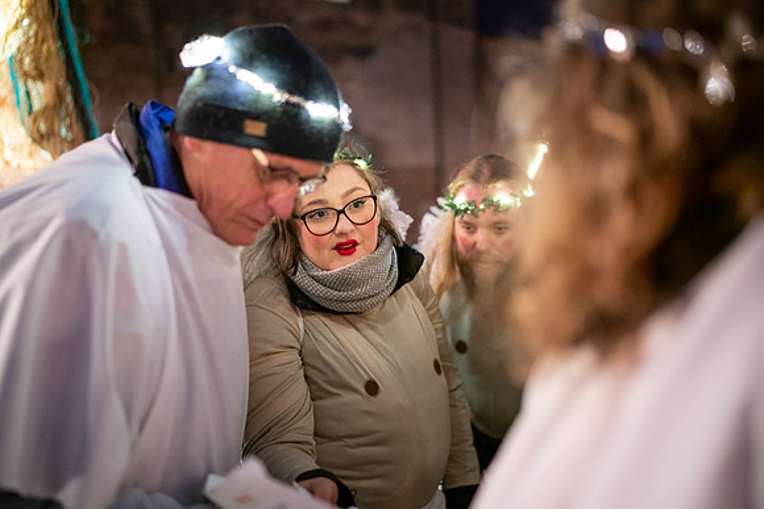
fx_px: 743
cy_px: 254
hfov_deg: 54.4
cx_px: 382
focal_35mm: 35
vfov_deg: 37.9
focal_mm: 35
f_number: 1.4
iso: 5000
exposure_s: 1/100
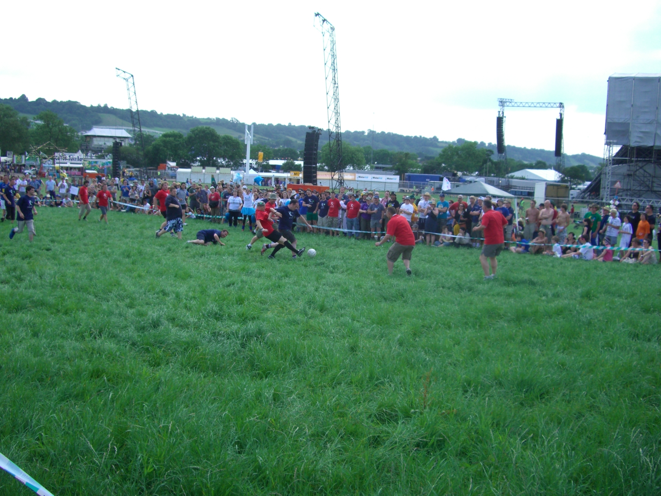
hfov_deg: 49.0
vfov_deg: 37.7
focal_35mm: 38
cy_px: 248
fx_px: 726
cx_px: 330
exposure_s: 1/640
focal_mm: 7.9
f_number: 2.8
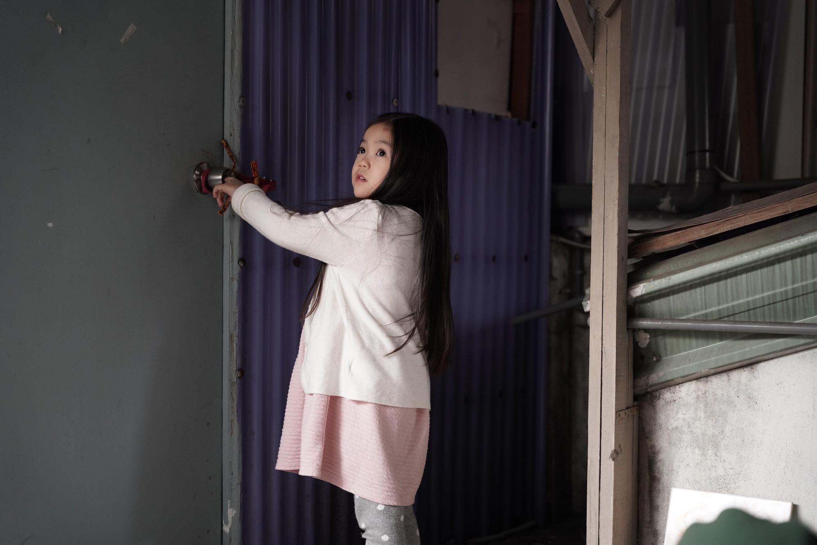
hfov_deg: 32.6
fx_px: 1398
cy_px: 272
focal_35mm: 62
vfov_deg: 22.1
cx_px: 408
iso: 1250
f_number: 2.8
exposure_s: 1/160
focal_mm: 61.6
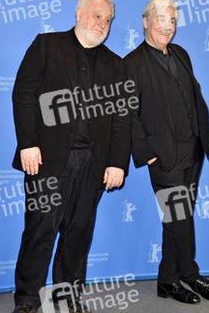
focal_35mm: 84
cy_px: 152
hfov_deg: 16.3
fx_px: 731
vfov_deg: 24.2
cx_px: 117
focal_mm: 68
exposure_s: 1/160
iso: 500
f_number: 5
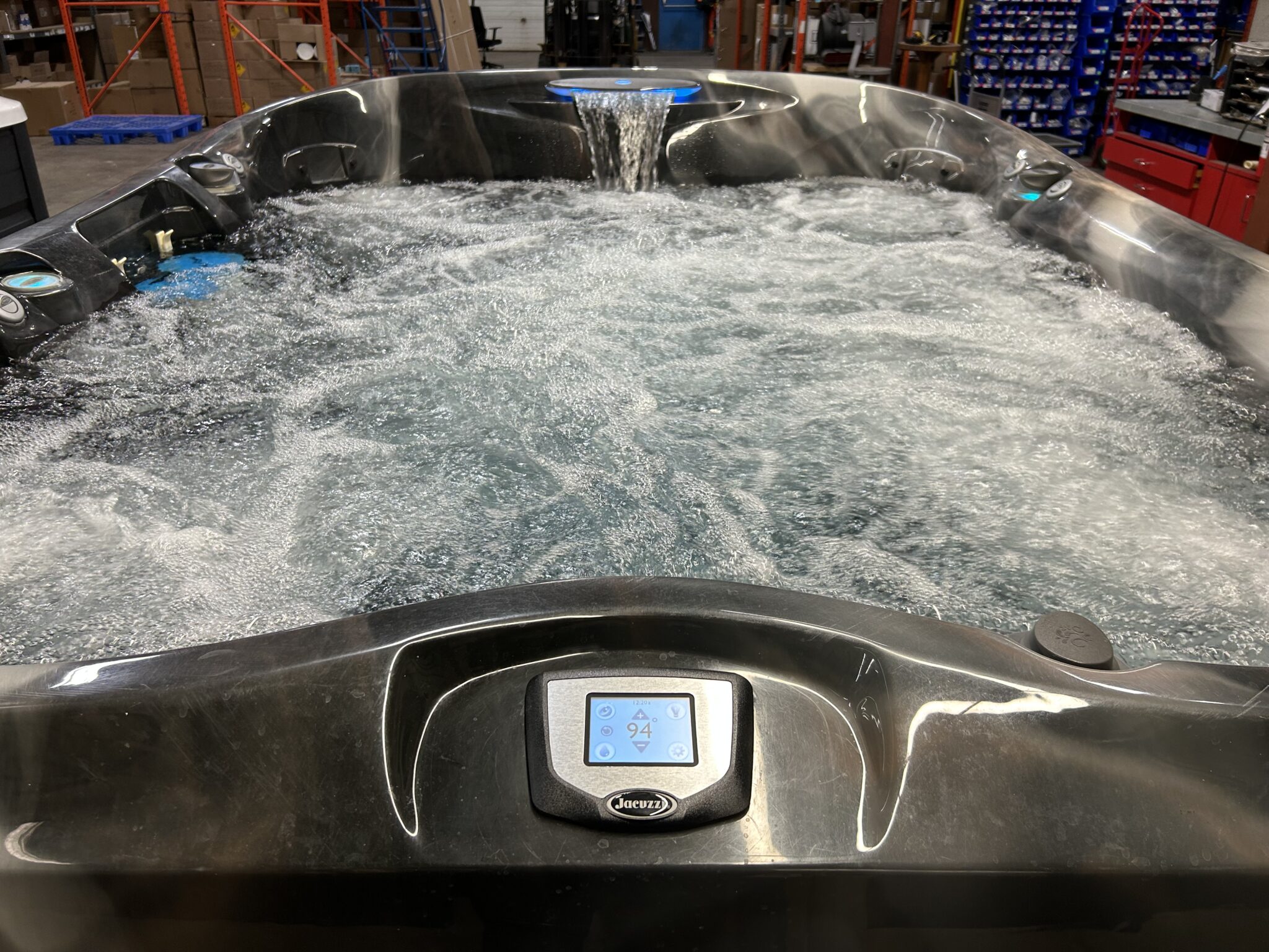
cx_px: 634
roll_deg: +0.5
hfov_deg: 67.3
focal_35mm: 26
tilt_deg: -27.8
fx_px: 953
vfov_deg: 53.1
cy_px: 476
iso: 80
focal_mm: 5.7
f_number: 1.5
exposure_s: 1/60
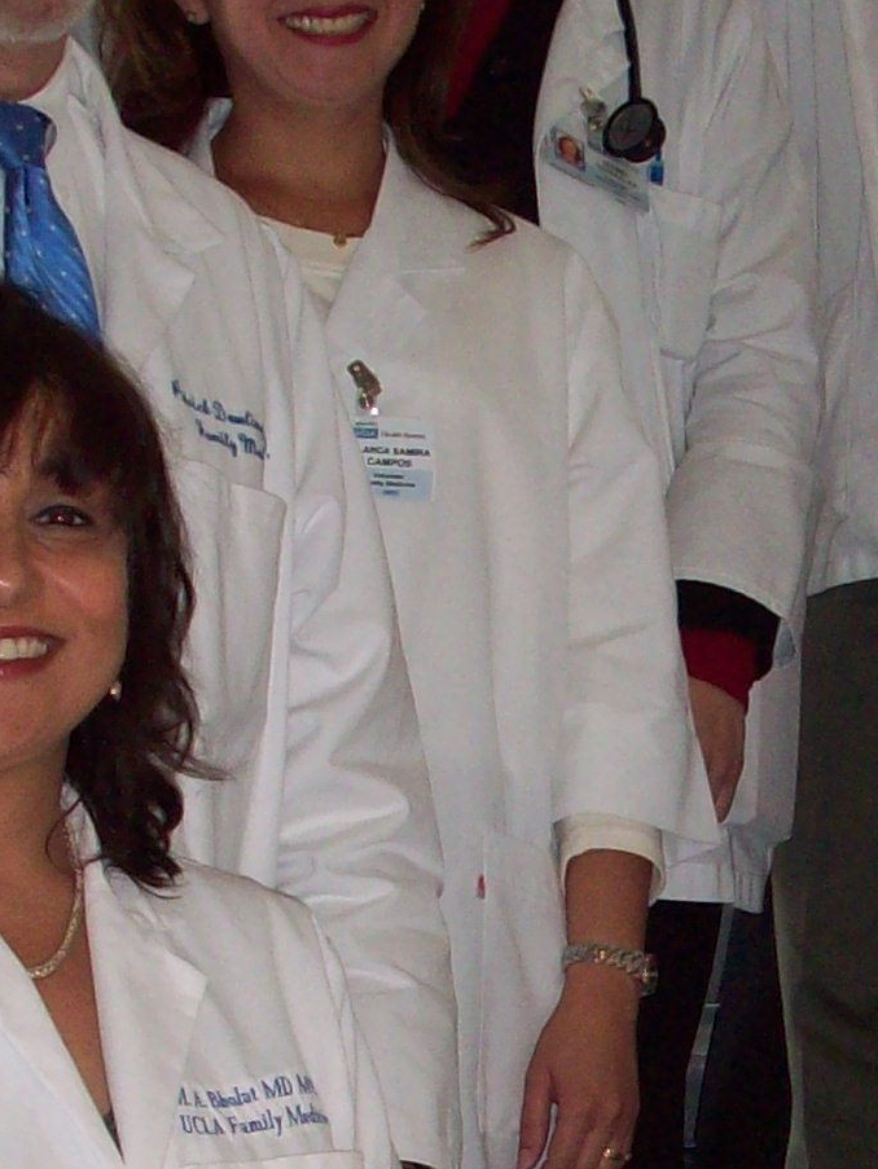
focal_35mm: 135
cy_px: 1084
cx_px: 842
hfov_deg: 10.9
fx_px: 4562
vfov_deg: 14.4
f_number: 2.8
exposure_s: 1/64
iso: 80
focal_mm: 6.2
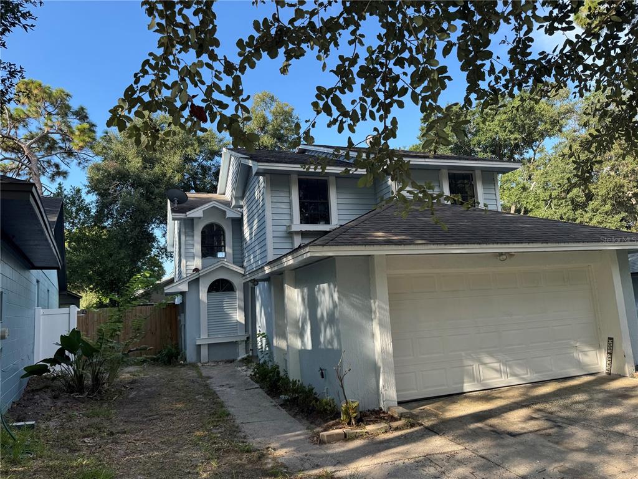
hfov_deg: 71.6
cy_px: 240
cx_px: 319
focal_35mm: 24
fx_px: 442
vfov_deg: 56.8
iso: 80
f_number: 1.78
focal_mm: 6.76
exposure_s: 1/925
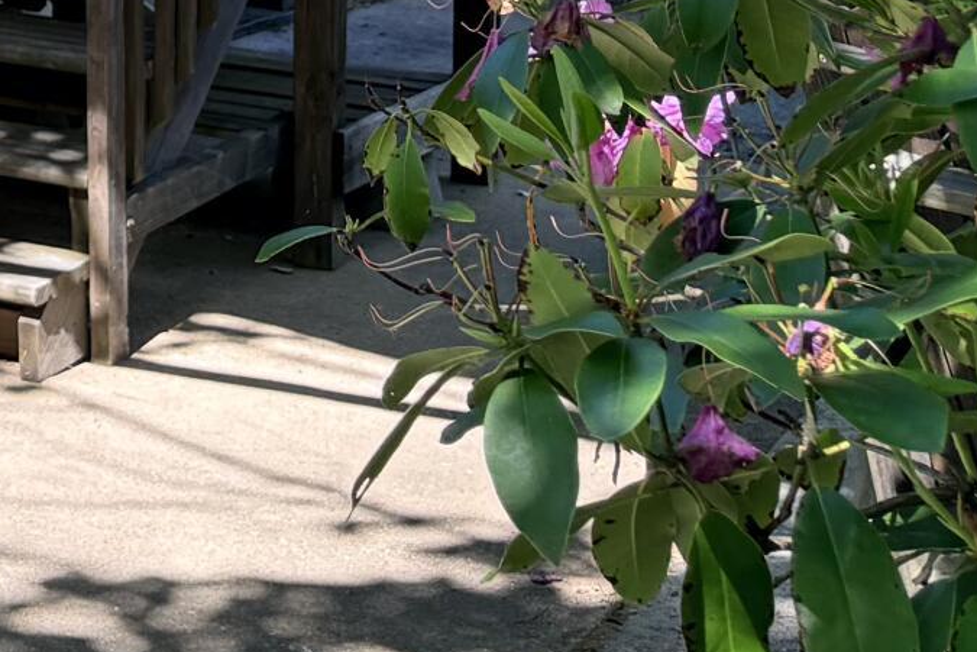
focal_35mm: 111
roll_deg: -0.9
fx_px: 3012
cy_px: -514
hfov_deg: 16.1
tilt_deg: +0.9
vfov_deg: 11.5
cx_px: -689
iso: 100
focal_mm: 6.76
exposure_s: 1/654
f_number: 1.78
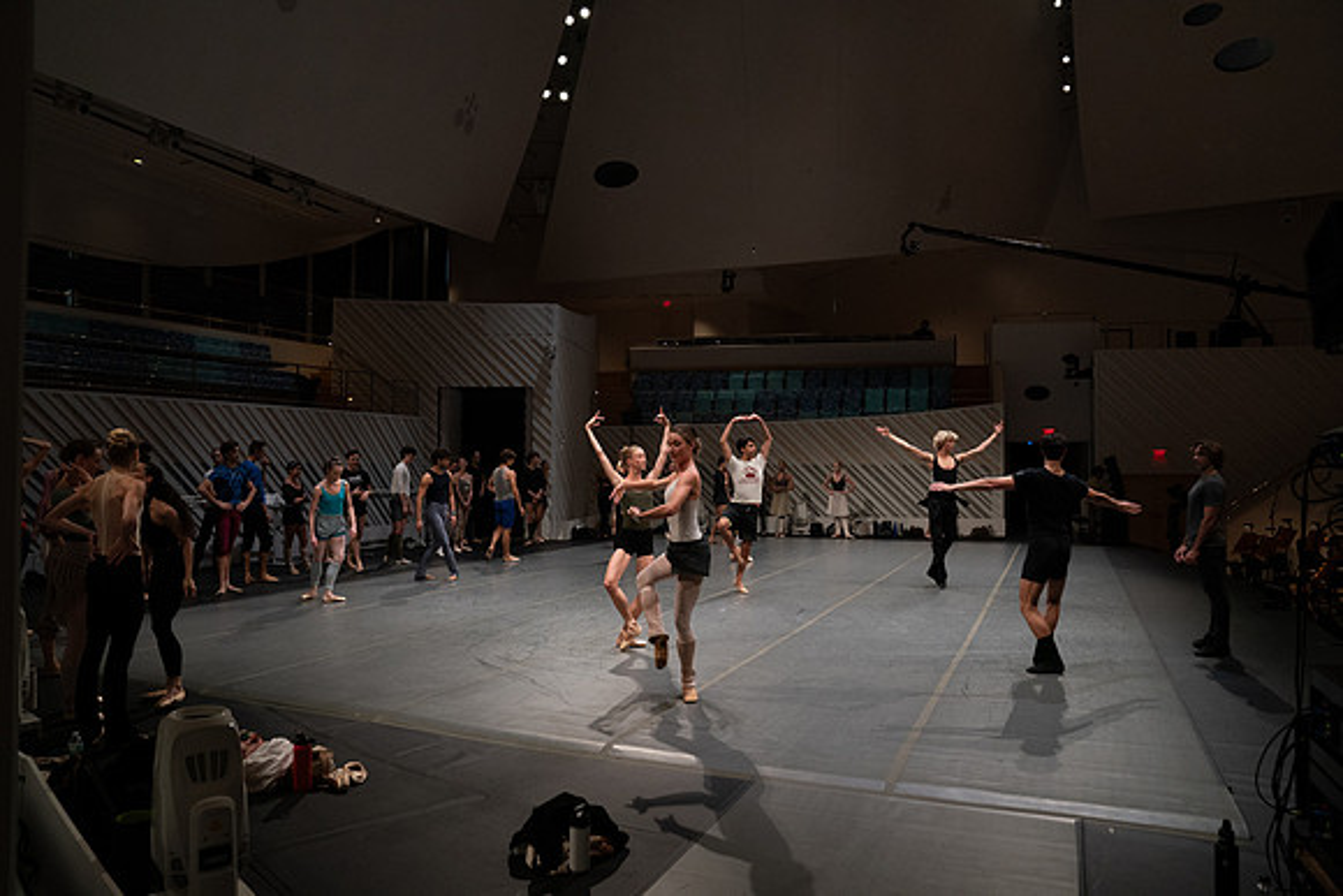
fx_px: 896
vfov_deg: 53.2
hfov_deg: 73.7
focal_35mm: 24
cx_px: 672
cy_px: 448
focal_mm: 24
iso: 3200
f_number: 4
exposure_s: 1/400
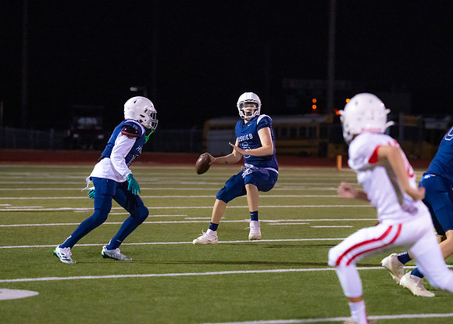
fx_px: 2559
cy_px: 152
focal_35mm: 199
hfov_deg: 10.1
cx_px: 253
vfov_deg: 7.2
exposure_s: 1/1000
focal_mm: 137
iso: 6400
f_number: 2.8
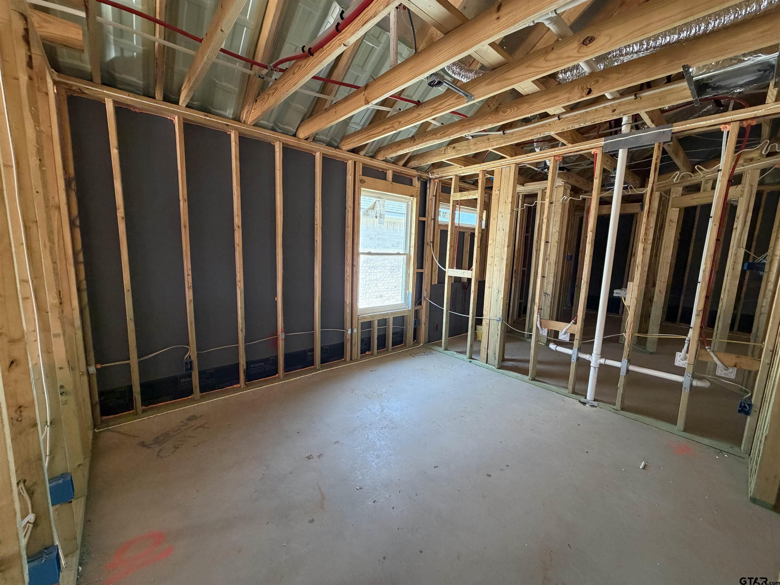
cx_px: 390
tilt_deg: -8.5
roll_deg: -1.6
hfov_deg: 102.1
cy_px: 292
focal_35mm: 14
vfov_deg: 85.7
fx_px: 315
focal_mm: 2.22
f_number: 2.2
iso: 320
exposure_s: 1/84
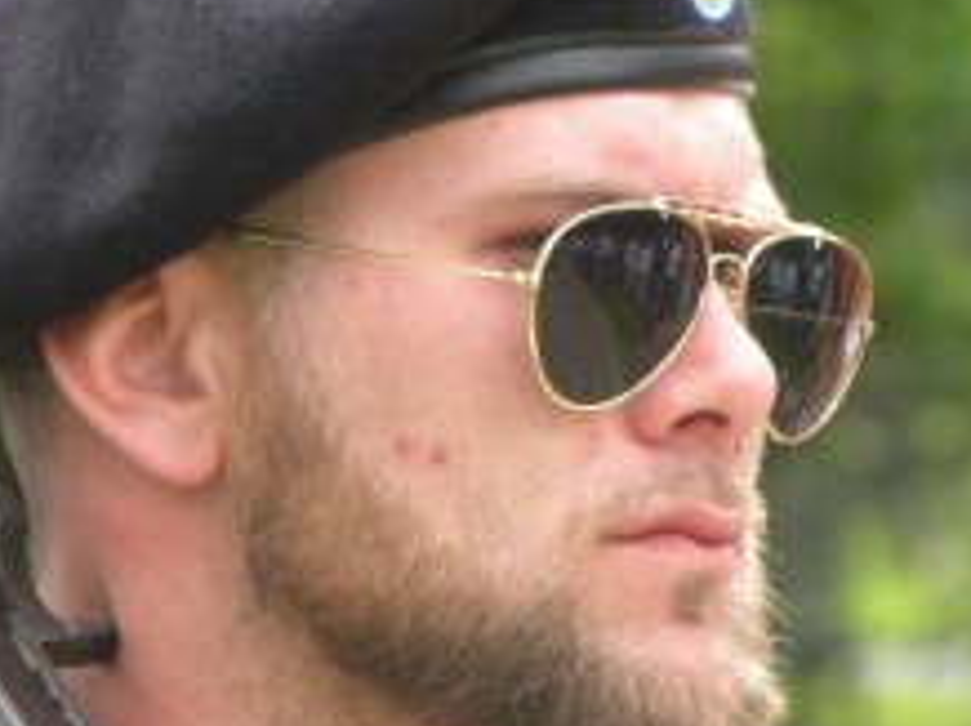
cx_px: 552
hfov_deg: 2.5
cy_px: 241
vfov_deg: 1.9
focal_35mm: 781
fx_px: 21883
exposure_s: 1/148
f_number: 5
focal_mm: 75.7
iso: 321
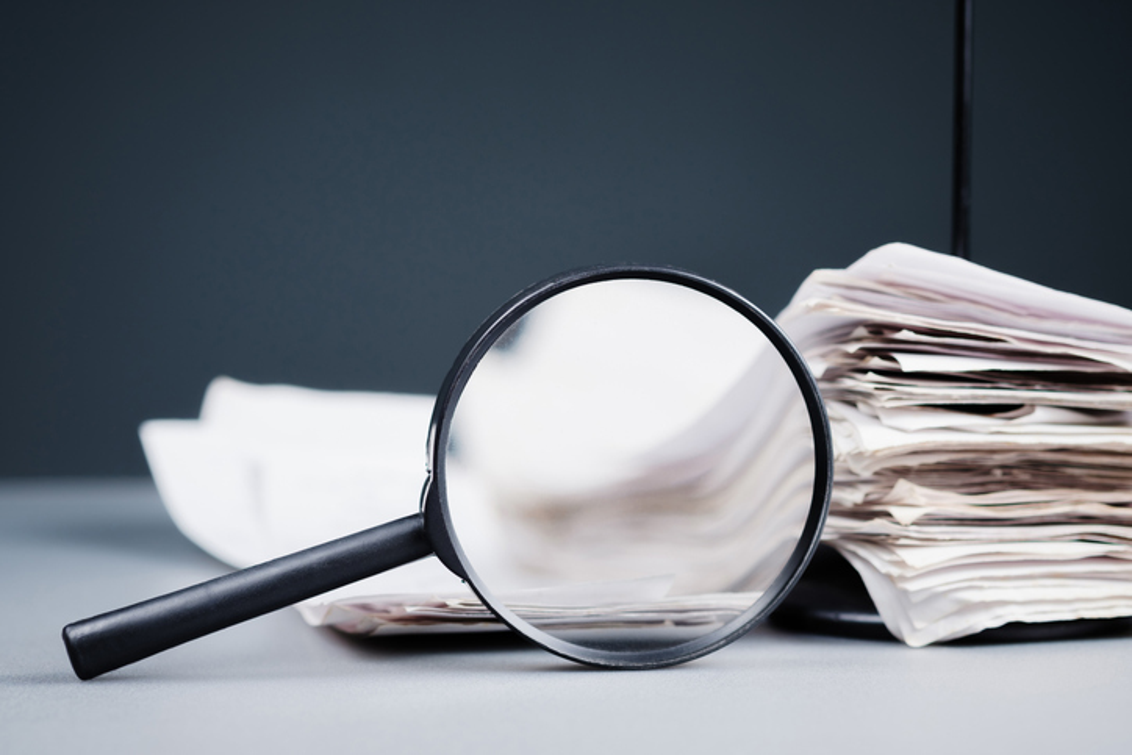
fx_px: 2830
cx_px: 566
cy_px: 378
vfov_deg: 15.2
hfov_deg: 22.6
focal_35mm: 90
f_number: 4
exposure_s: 1/250
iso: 200
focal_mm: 60
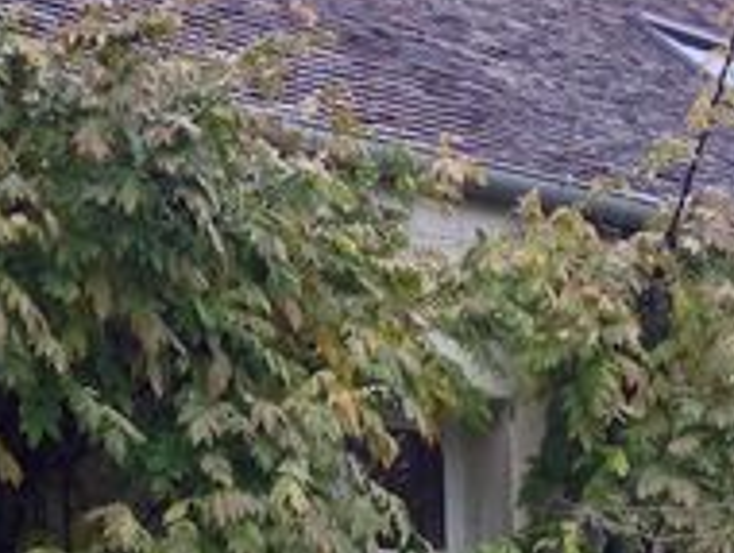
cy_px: 812
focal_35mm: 104
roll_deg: +1.7
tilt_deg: +2.5
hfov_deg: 18.8
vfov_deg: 13.5
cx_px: 487
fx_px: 2208
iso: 64
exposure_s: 1/60
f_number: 2.4
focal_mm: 4.12
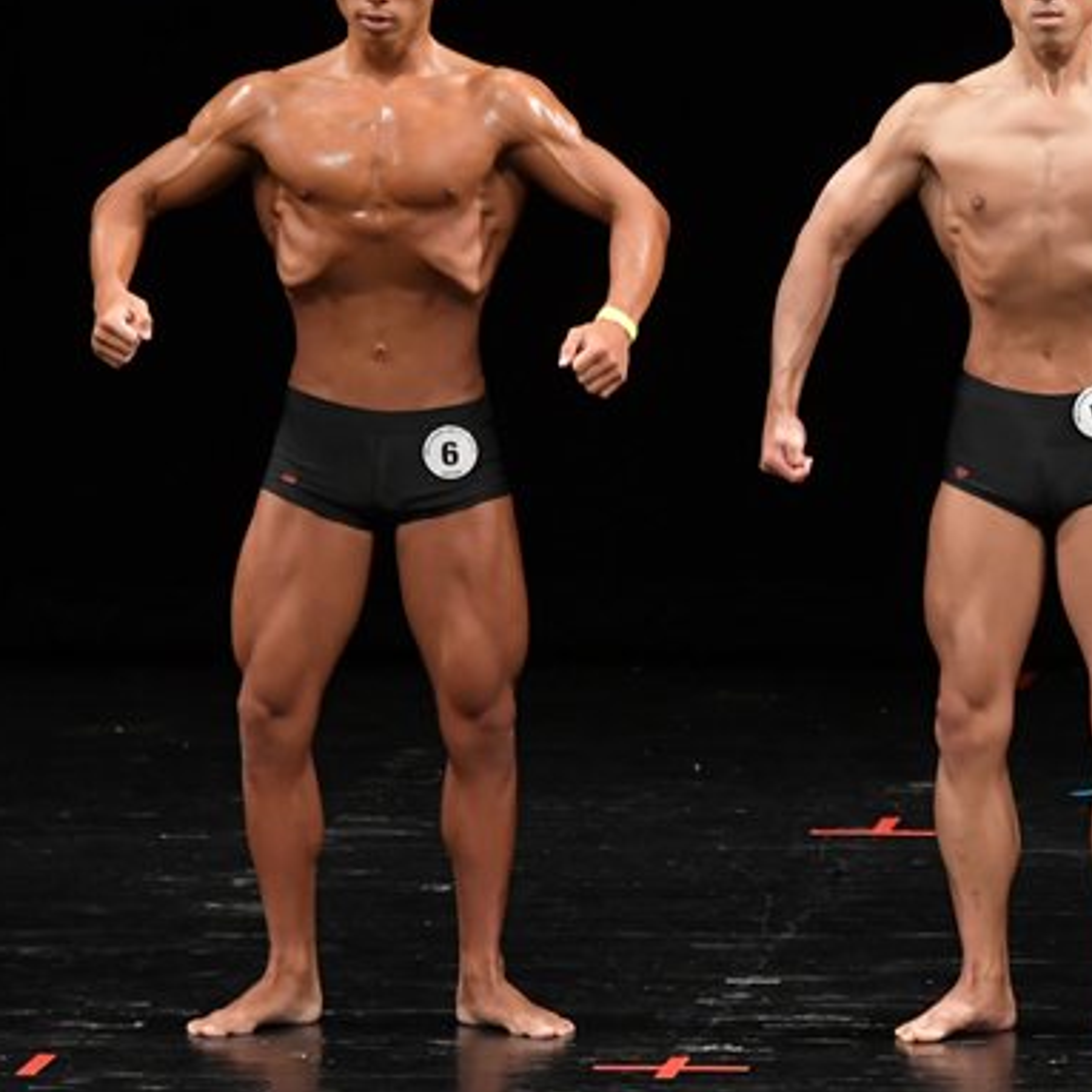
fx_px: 16560
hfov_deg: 3.8
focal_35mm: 464
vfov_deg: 3.8
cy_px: 513
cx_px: 814
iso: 2500
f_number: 5.6
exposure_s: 1/400
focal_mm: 180
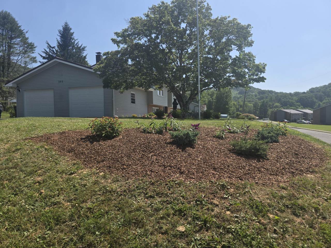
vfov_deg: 58.9
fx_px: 220
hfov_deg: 73.9
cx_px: 166
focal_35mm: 23
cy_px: 124
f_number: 1.7
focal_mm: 6.3
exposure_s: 1/5447
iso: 80
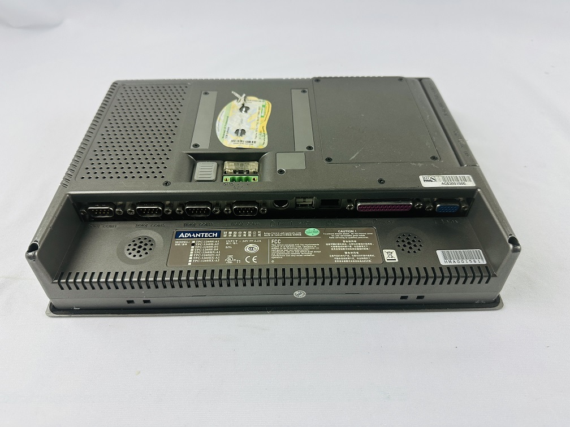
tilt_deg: -46.3
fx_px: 395
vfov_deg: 56.8
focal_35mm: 24
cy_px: 214
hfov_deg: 71.6
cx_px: 285
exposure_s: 1/120
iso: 125
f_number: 1.78
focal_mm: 6.86
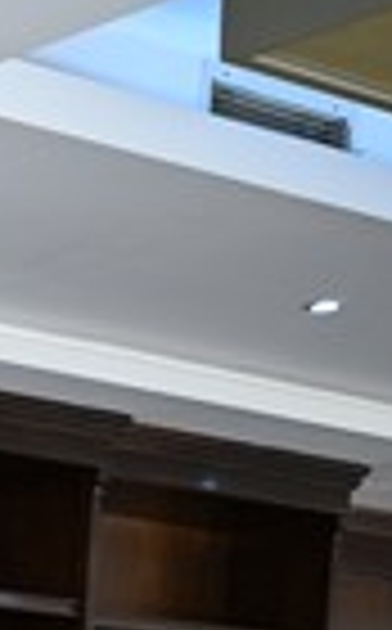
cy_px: 1186
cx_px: -1347
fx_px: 2403
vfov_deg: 13.3
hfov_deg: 6.6
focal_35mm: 140
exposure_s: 1/320
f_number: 3.2
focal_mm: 24
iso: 800
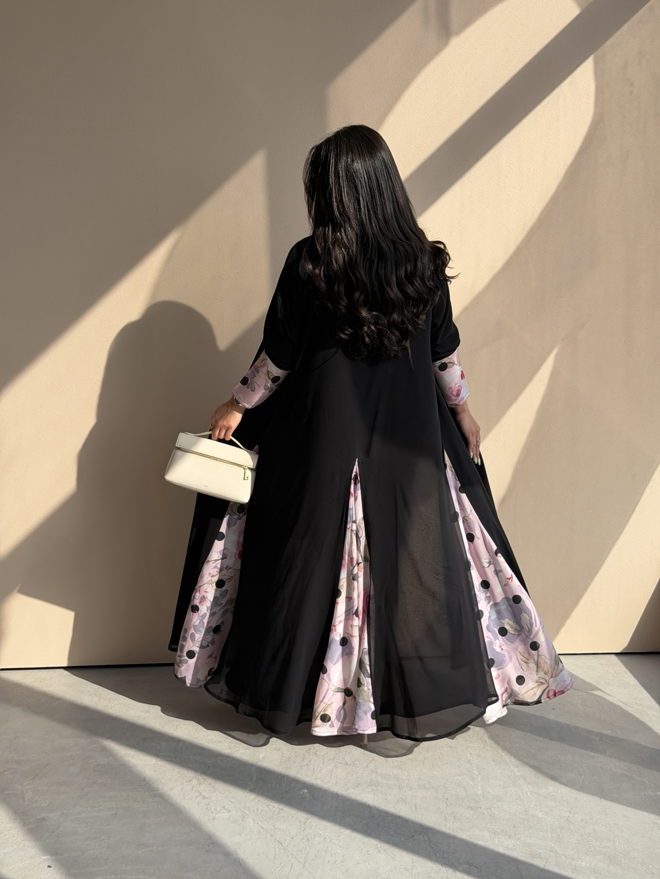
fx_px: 1220
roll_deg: -1.2
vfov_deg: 39.7
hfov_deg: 30.3
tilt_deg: -13.1
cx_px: 330
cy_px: 440
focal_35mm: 48
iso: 64
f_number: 1.78
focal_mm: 6.76
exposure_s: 1/490
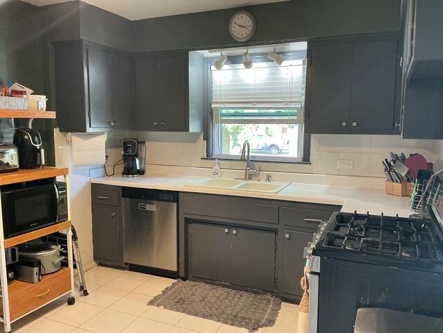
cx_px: 222
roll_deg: +0.6
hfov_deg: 61.7
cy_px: 166
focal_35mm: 29
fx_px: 371
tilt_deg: -7.1
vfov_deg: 48.2
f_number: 1.8
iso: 100
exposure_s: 1/60
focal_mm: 3
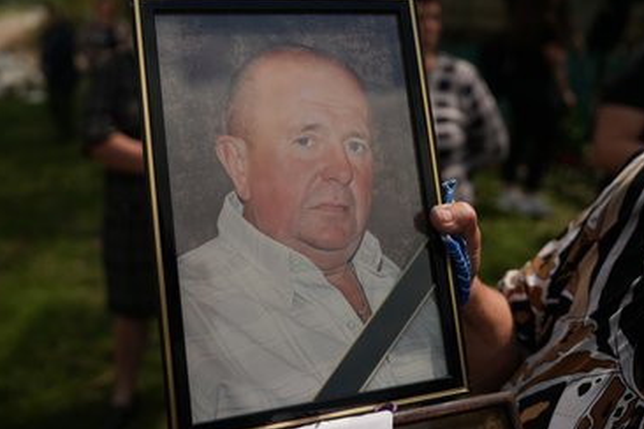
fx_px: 626
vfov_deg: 37.8
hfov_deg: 54.4
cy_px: 201
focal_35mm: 35
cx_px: 343
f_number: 2.8
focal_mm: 32
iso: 100
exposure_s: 1/400
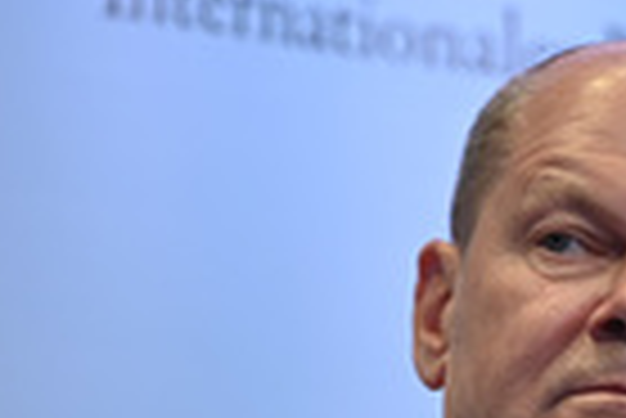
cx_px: 678
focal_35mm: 648
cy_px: 634
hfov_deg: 3.2
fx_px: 11280
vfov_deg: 2.1
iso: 500
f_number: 2.8
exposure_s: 1/400
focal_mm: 200
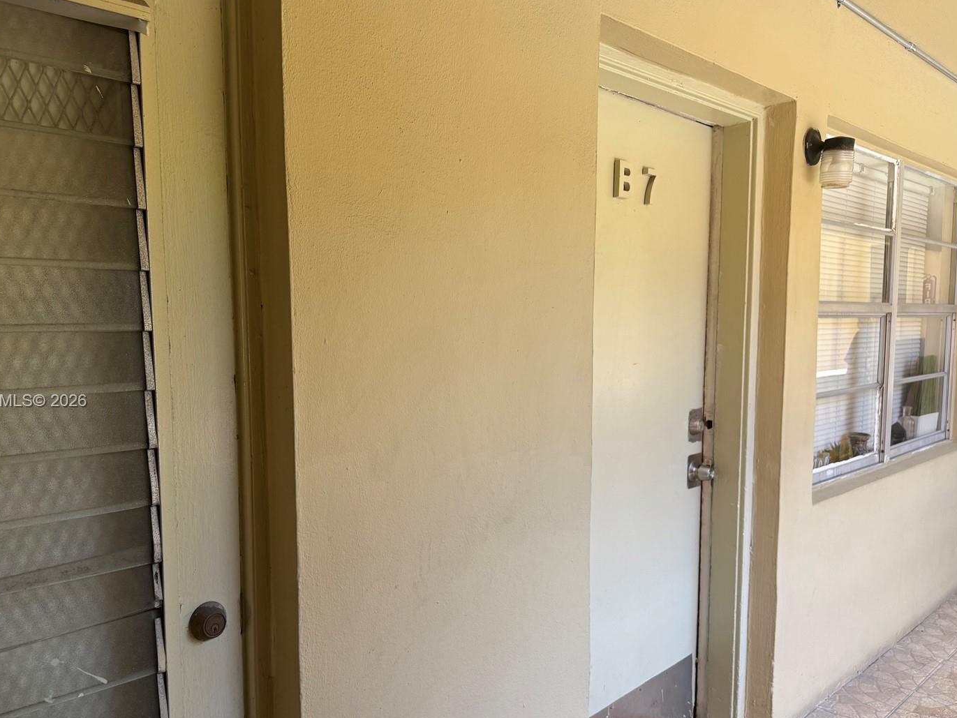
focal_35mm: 28
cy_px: 402
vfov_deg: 49.7
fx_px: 774
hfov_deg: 63.3
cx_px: 428
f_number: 1.78
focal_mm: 6.76
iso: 80
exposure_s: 1/430
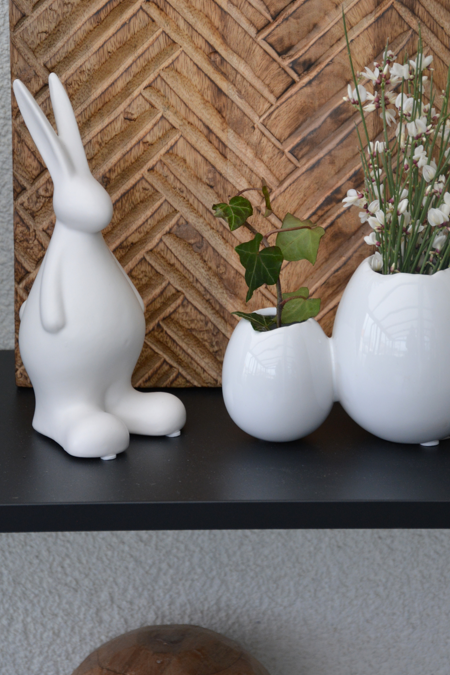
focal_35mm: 159
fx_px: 2981
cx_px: 264
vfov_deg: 12.9
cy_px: 239
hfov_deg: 8.6
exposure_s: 1/60
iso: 560
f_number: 5.3
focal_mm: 80
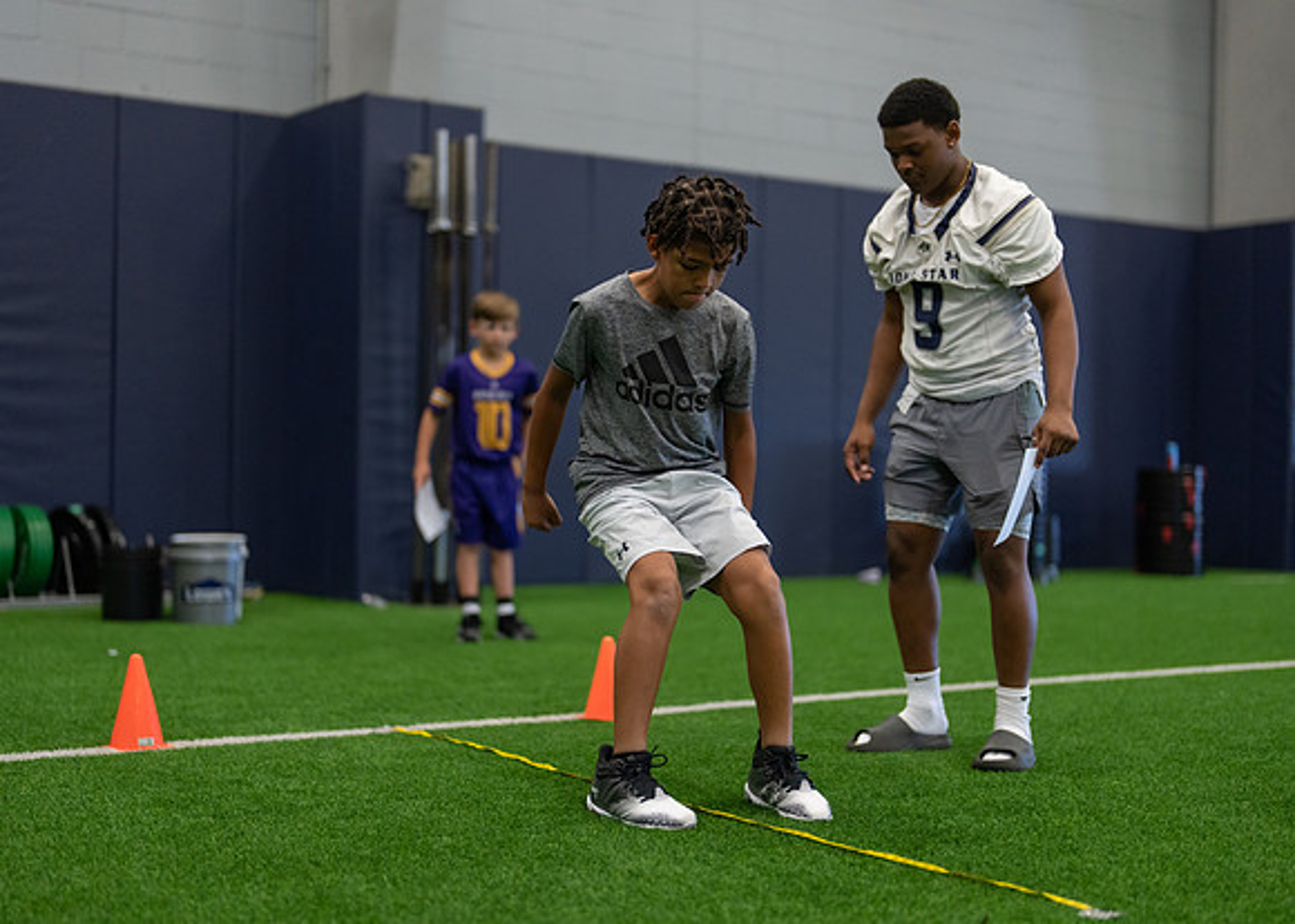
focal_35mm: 54
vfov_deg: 26.2
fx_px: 1986
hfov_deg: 36.1
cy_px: 462
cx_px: 648
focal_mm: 50
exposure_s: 1/1000
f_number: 1.2
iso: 1250
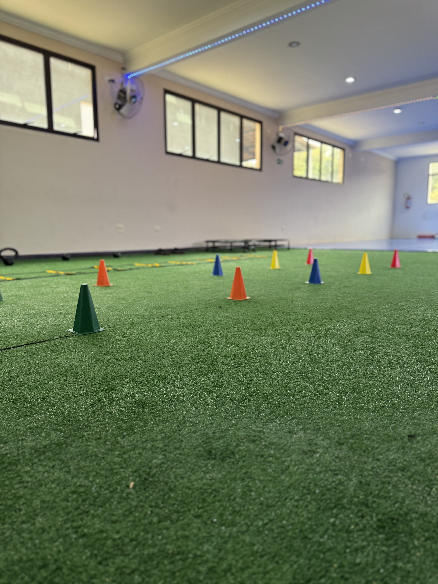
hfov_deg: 56.8
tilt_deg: -9.0
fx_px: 405
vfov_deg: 71.6
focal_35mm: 24
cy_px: 292
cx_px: 219
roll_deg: +1.5
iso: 250
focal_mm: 6.76
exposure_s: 1/60
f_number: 1.78
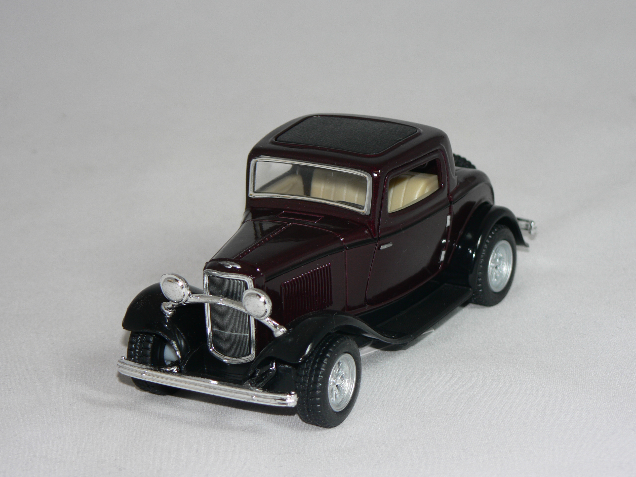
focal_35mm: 130
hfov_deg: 15.2
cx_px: 318
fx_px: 2388
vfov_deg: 11.4
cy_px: 238
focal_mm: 21.6
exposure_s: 1/60
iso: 80
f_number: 3.2
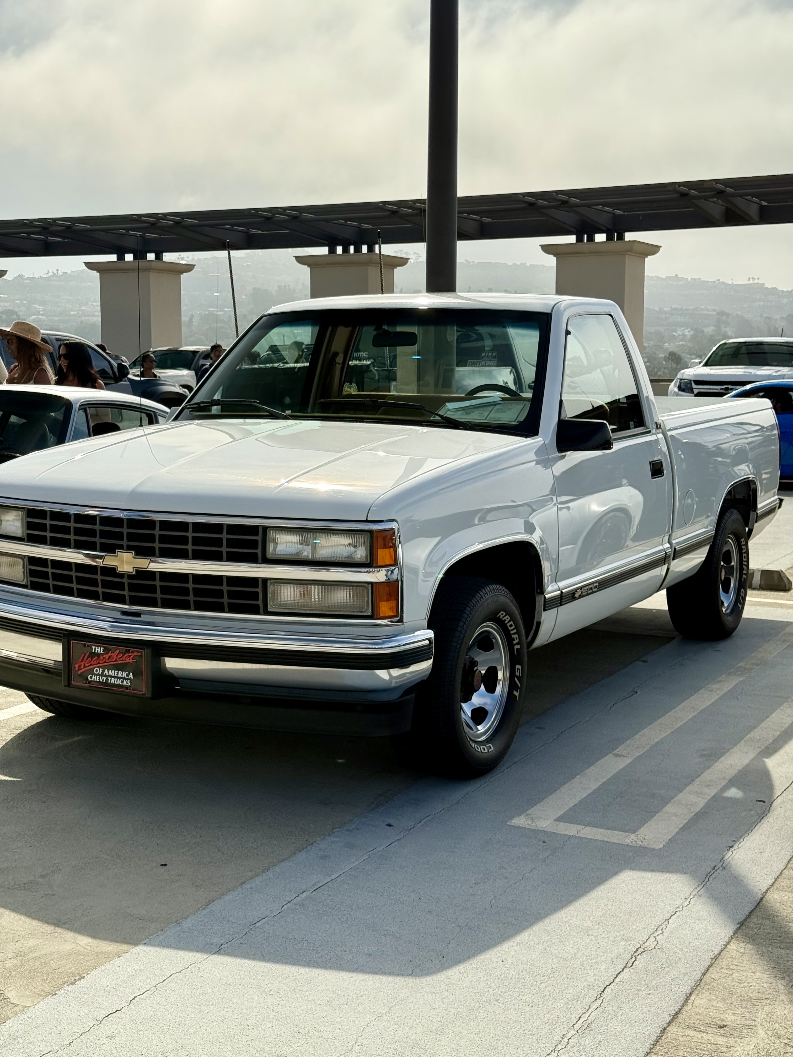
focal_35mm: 48
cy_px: 528
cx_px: 396
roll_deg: -0.8
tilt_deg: -4.5
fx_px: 1466
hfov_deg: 30.3
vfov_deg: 39.7
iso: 100
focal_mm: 6.76
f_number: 1.78
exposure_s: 1/4329
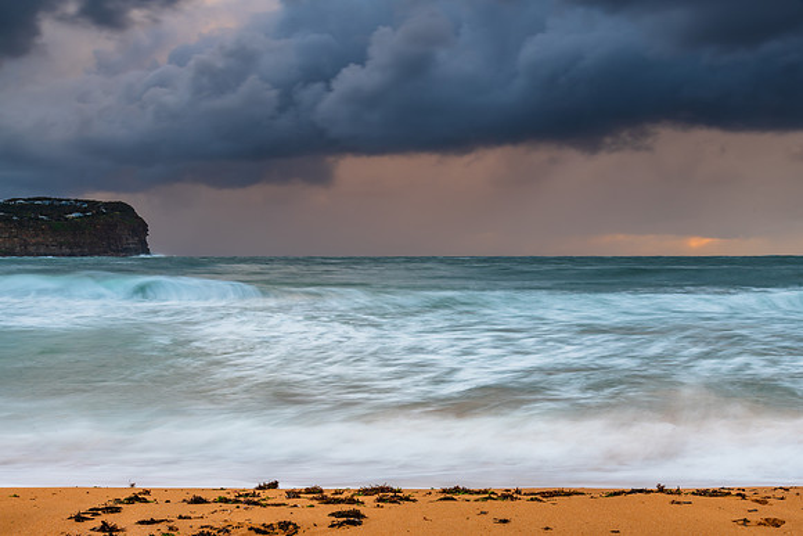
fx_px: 1028
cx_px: 401
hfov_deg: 42.7
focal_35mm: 46
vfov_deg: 29.2
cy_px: 268
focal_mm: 46
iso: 31
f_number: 13
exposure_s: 1.6
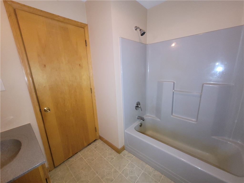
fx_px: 92
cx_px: 122
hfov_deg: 106.2
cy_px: 92
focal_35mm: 13
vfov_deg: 89.9
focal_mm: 2.2
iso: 200
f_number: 2.2
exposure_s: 1/60
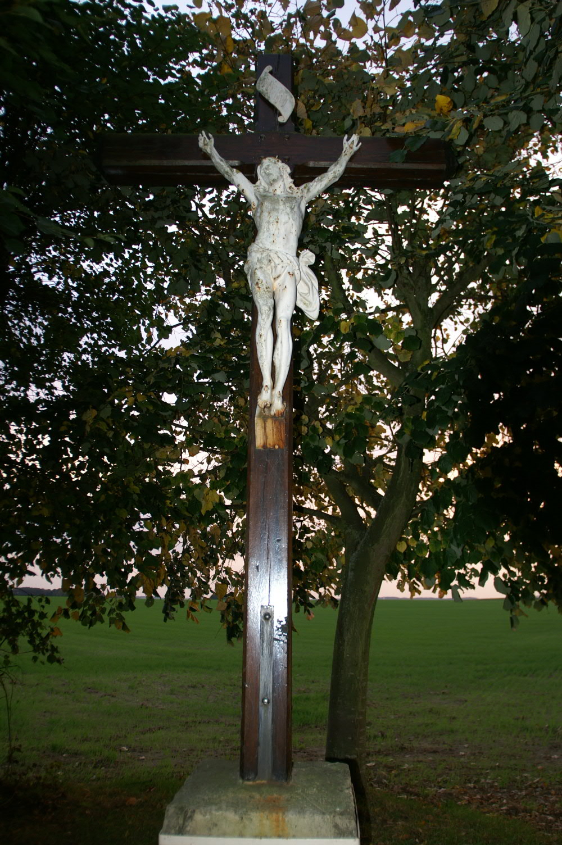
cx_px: 281
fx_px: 598
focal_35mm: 26
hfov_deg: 50.3
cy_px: 422
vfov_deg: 70.5
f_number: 2.8
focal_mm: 17
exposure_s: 1/60
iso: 200
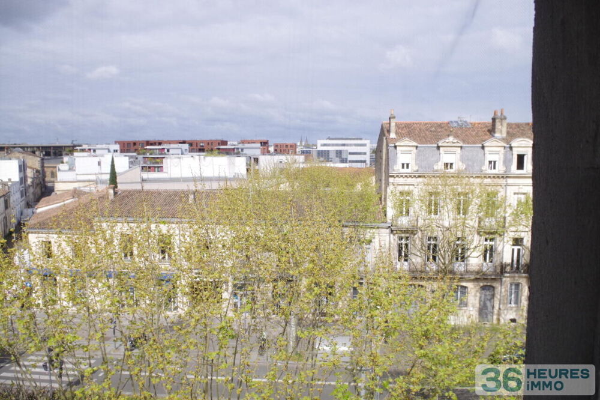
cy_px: 200
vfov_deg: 43.6
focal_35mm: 30
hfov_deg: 61.9
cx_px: 300
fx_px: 500
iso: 400
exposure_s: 1/800
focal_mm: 20
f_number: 8
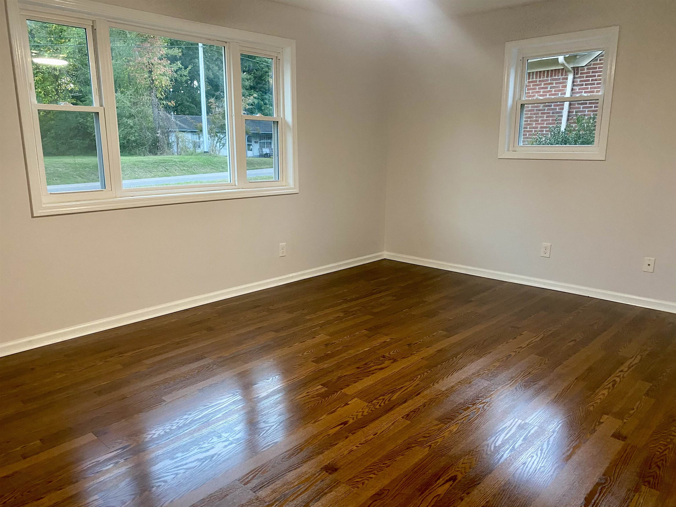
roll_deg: +0.2
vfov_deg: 53.1
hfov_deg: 67.3
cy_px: 254
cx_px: 338
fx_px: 508
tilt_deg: -12.1
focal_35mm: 26
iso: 320
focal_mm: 4.25
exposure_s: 1/60
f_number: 1.8
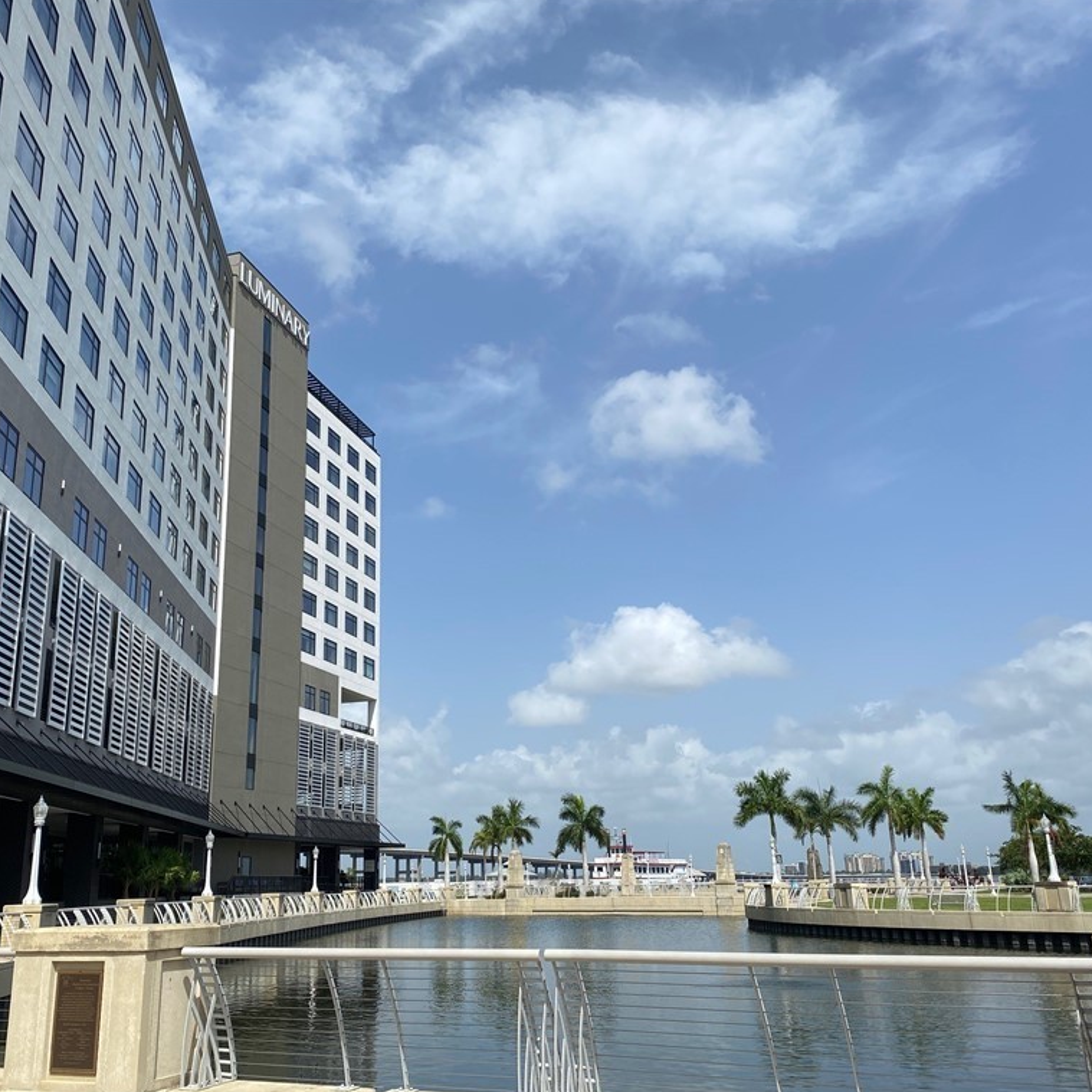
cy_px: 547
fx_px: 1106
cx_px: 455
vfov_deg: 52.5
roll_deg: +0.4
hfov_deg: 52.3
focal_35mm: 31
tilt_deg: +17.2
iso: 32
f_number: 1.8
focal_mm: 4.25
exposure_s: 1/4444
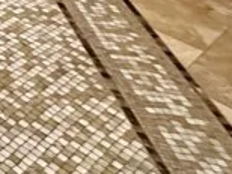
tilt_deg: -4.2
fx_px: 624
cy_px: -321
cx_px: -286
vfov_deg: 11.2
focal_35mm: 93
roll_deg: +0.4
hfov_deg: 15.1
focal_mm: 2.22
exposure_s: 1/60
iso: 1000
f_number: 2.2
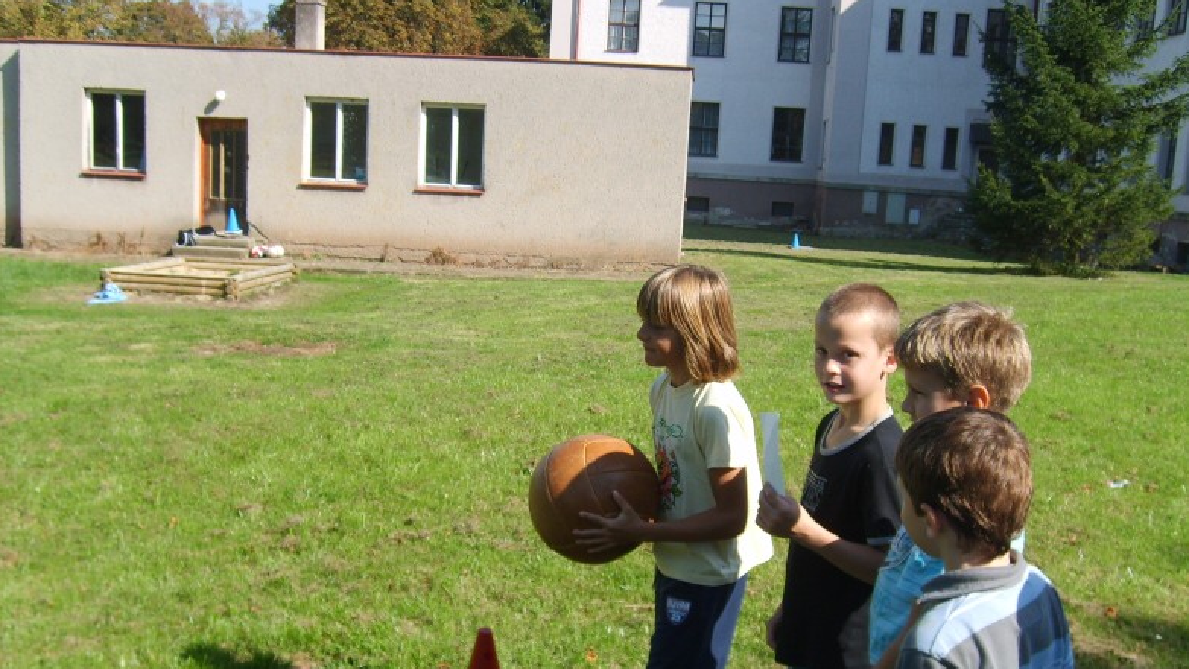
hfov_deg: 51.6
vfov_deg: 30.3
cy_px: 426
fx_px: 1230
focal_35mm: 39
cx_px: 602
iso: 50
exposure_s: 1/750
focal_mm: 5.8
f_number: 2.8
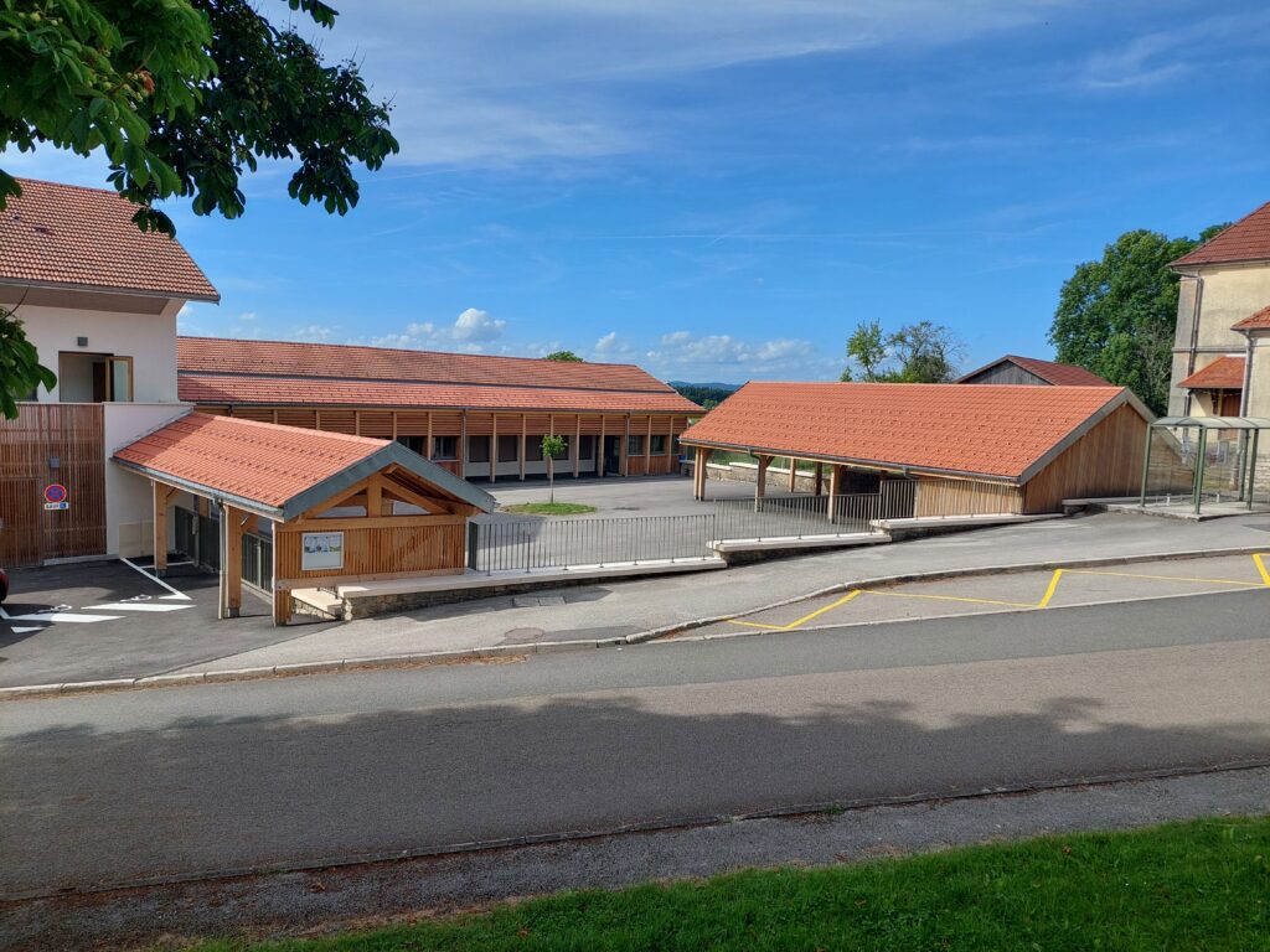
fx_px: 881
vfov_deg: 56.8
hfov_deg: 71.6
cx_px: 635
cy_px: 476
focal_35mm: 24
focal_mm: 5.23
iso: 40
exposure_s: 1/1439
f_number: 1.8
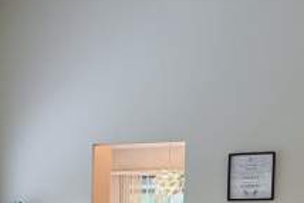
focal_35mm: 56
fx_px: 473
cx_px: -3
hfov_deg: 32.6
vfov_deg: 22.3
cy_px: 246
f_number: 1.78
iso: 200
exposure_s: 1/120
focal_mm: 6.76
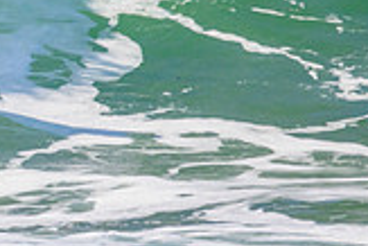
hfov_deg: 0.7
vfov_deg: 0.5
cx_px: -230
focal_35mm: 2851
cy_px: -100
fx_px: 29169
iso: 1400
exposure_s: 1/2000
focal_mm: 800
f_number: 11
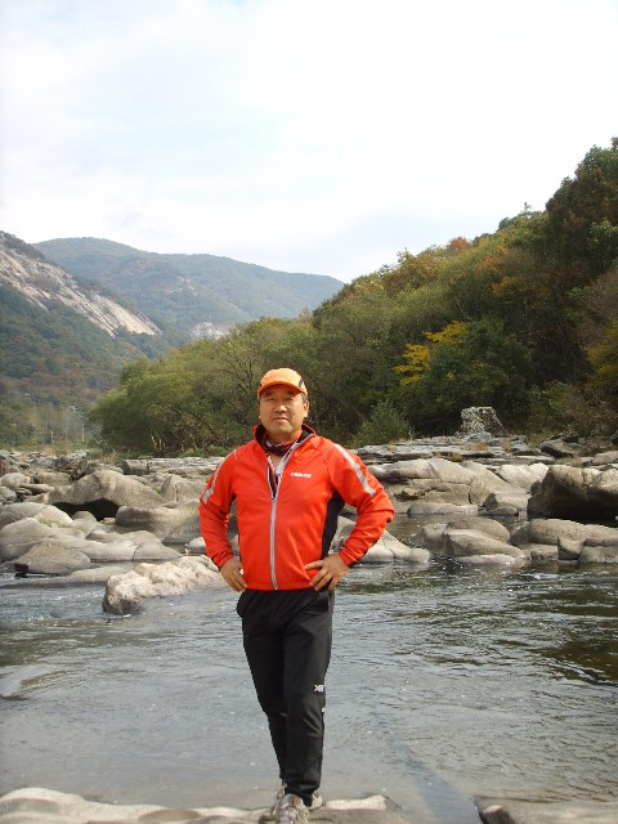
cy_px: 412
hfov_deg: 32.2
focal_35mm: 45
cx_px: 309
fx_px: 1071
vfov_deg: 42.1
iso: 50
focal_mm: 7.7
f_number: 3.7
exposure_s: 1/350
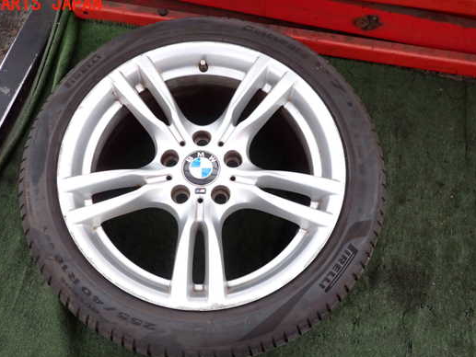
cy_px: 200
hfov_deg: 61.5
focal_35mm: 29
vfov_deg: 48.1
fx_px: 399
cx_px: 211
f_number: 2
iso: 500
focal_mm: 4.5
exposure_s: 1/30
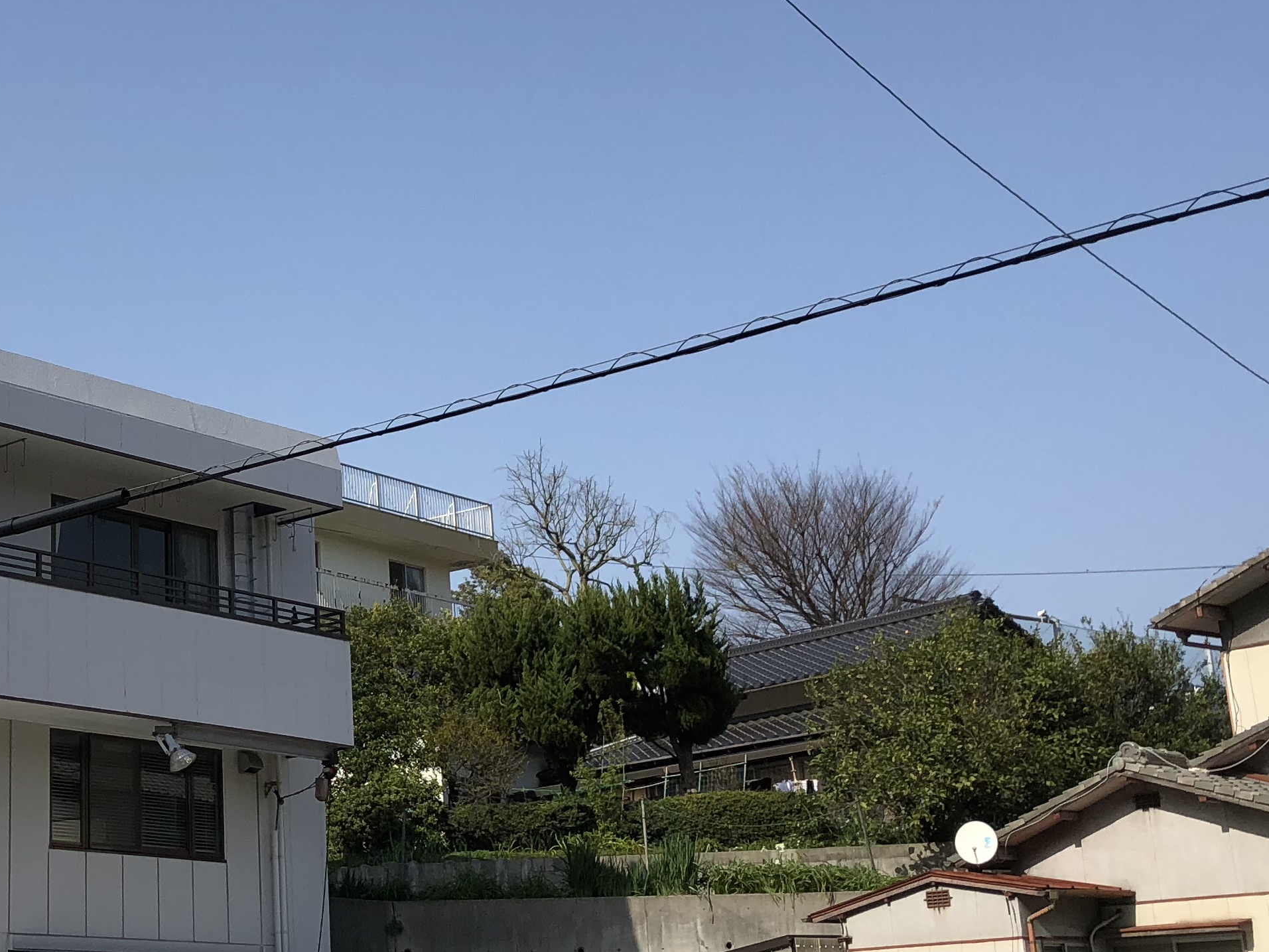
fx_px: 2163
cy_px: 433
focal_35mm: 59
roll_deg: +0.0
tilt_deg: +18.1
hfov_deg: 31.5
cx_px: 181
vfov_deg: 24.8
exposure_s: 1/2288
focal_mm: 3.99
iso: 20
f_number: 1.8
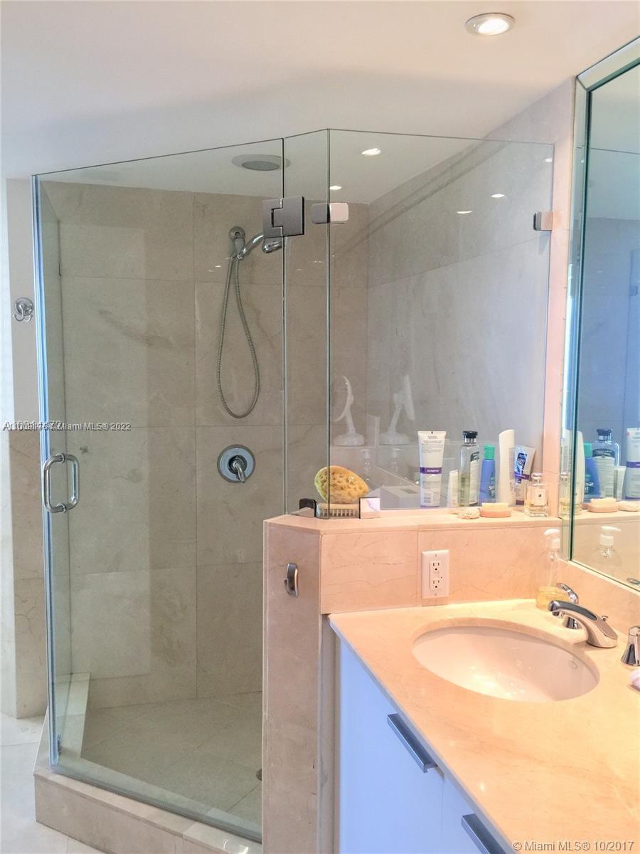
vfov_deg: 61.7
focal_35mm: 29
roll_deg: +0.4
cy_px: 427
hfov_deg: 48.2
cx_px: 320
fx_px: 715
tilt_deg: -4.1
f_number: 2.2
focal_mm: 4.15
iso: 40
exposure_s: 1/33
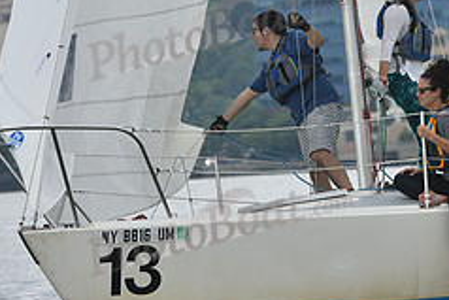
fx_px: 5316
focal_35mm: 426
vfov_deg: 3.2
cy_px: 103
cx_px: 453
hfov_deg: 4.8
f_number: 5.6
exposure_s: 1/1250
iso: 320
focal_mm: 175
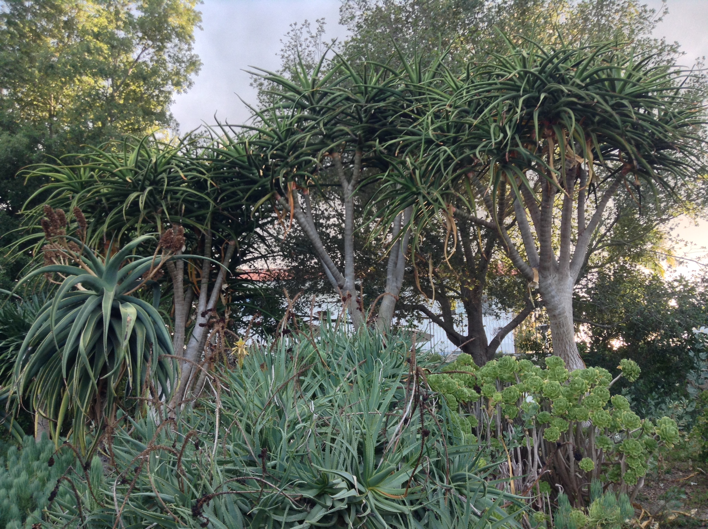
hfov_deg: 55.4
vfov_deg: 42.8
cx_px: 354
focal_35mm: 33
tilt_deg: +21.5
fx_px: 674
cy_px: 264
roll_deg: -0.8
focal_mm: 3.3
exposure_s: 1/40
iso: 32
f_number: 2.4
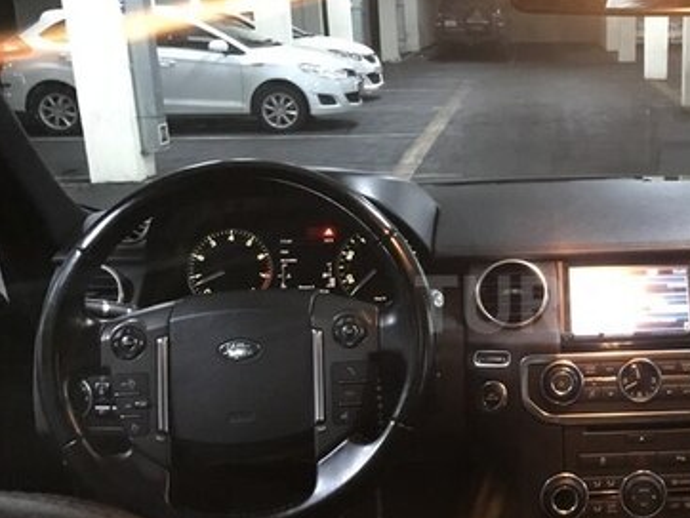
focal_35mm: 51
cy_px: 304
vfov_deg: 28.5
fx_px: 1017
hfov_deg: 35.4
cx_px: 610
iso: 100
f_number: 1.8
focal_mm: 3.99
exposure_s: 1/7
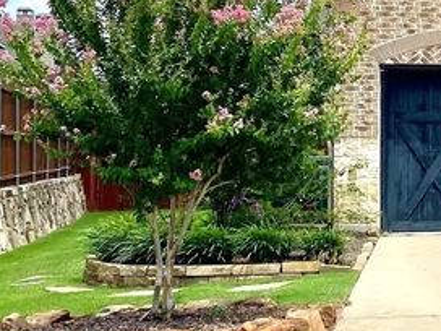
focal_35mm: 98
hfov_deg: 16.6
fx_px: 1248
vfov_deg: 15.1
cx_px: 803
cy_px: 115
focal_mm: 4.25
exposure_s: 1/3731
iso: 32
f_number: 1.8
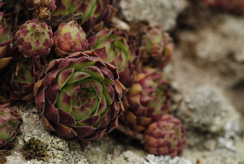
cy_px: 80
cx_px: 123
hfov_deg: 15.7
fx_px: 886
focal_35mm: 131
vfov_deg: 10.5
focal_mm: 85
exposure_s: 1/200
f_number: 7.1
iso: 200
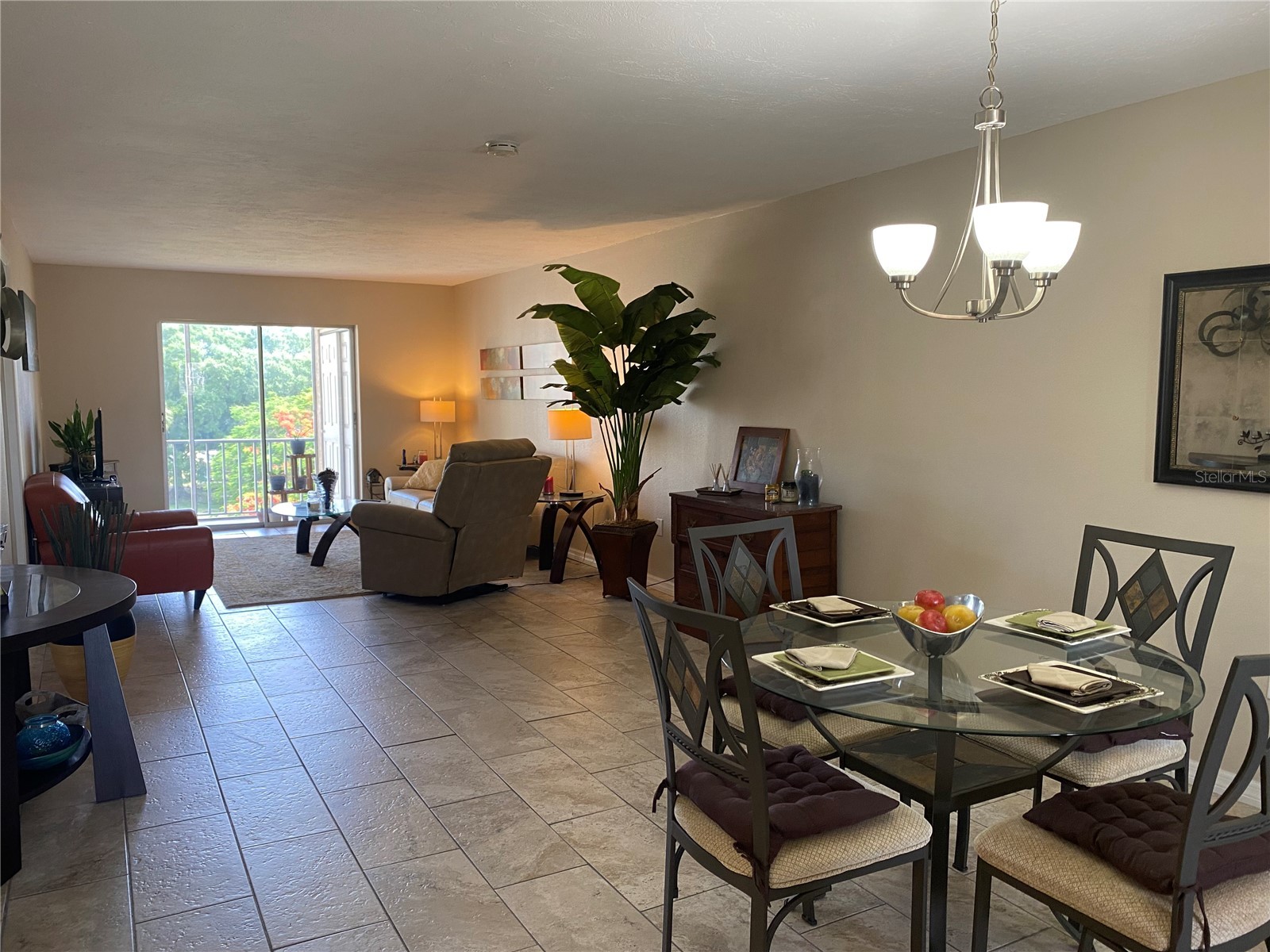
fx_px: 954
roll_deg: -1.3
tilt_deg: -5.0
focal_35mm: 26
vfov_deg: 53.1
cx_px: 635
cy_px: 476
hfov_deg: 67.3
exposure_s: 1/60
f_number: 1.8
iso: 100
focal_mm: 4.25
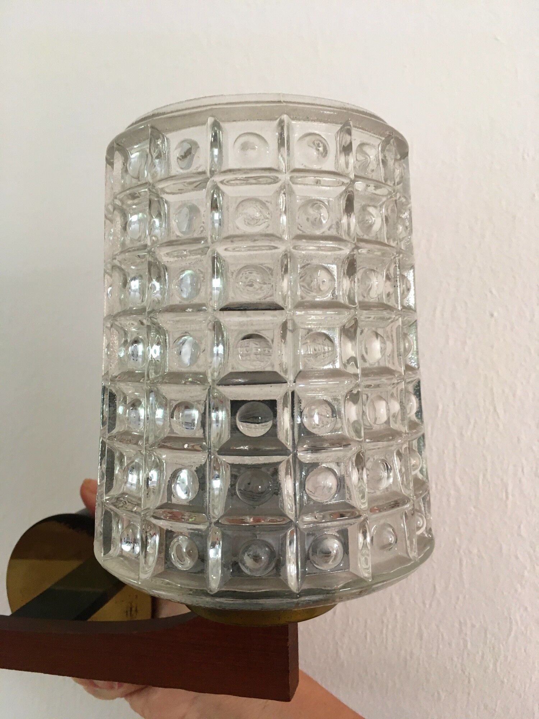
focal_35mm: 29
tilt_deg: -1.2
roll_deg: +1.7
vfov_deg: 61.7
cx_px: 270
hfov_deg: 48.2
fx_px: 602
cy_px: 360
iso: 125
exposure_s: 1/33
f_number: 2.2
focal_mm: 4.15
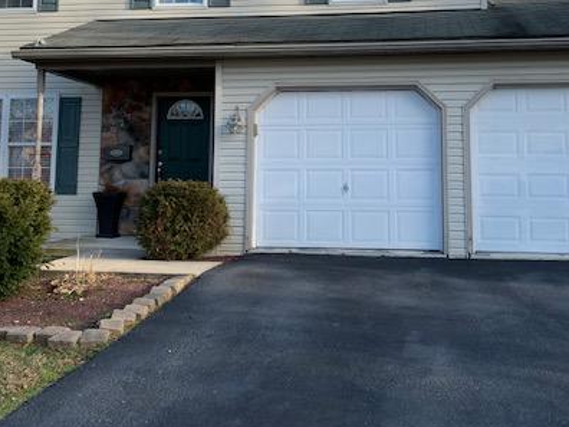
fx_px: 690
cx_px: 318
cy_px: 112
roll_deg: -1.0
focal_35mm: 42
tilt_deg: +6.6
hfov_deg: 44.7
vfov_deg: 33.7
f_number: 1.8
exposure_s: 1/549
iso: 25
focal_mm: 4.25
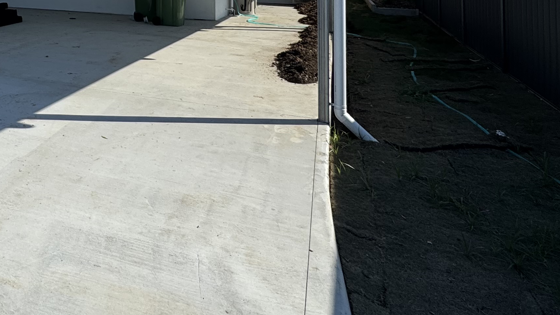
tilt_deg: +3.1
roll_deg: -0.2
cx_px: 39
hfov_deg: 48.4
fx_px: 535
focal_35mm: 36
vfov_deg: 28.6
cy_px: -61
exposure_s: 1/1832
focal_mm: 2.22
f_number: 2.2
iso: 50
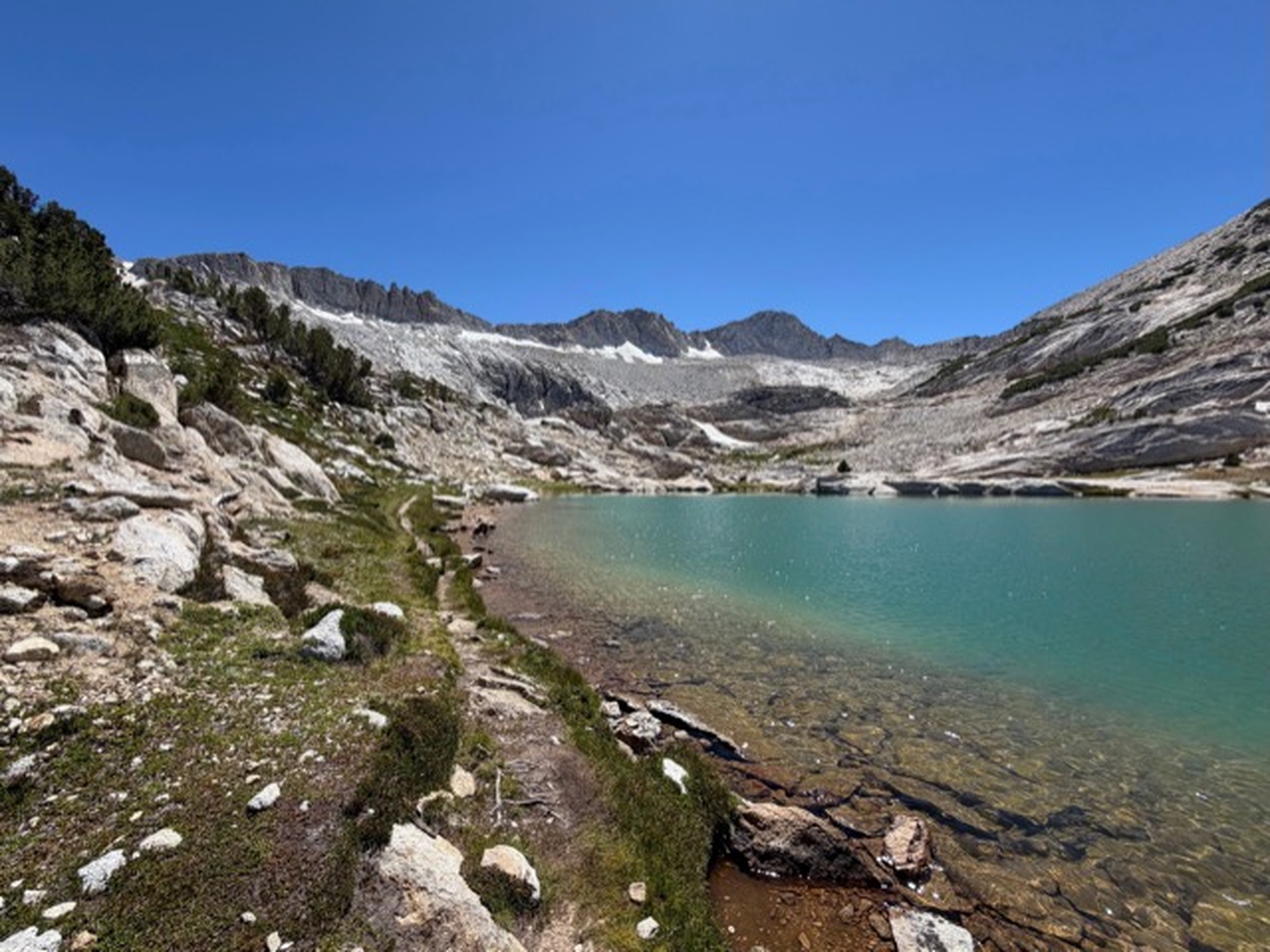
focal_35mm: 14
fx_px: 514
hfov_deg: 102.1
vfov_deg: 85.7
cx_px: 635
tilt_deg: +0.3
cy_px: 476
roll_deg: +1.1
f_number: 2.2
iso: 20
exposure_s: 1/853
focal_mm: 2.22
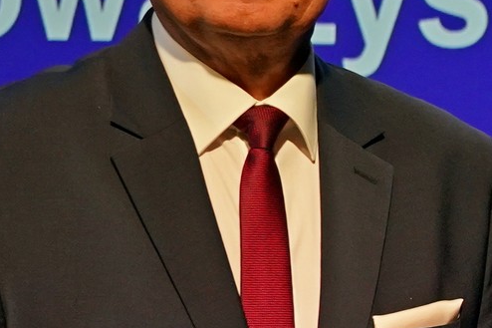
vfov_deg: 7.8
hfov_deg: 10.9
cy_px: 352
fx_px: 2391
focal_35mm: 175
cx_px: 939
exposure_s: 1/160
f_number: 4.5
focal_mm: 36
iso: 1000
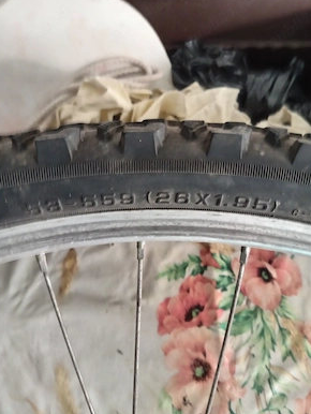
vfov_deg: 63.4
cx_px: 157
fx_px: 335
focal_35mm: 28
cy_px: 202
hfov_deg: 49.8
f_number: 1.8
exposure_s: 1/20
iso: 1482
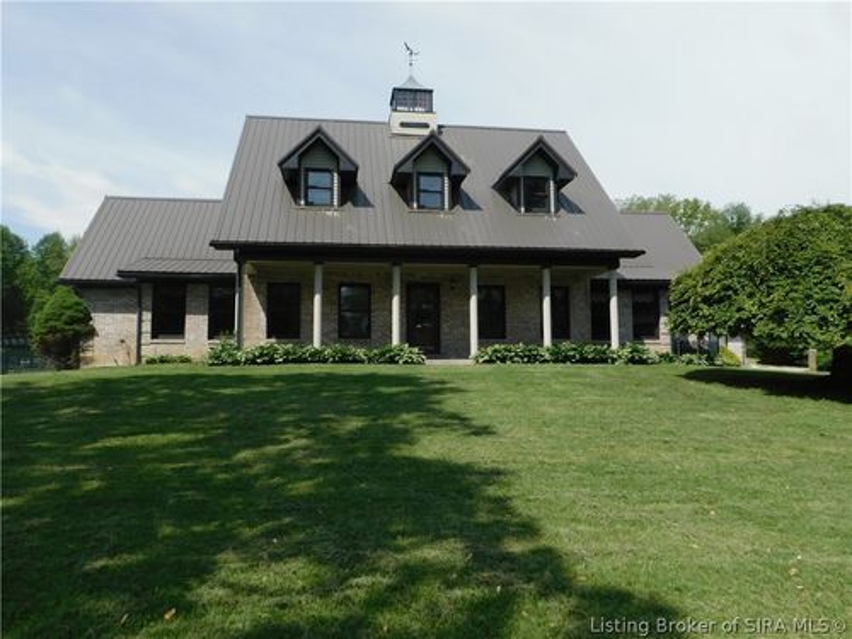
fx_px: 615
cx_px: 426
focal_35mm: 25
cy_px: 320
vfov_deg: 54.9
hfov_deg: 69.4
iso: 125
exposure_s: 1/1500
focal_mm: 4.5
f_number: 3.1
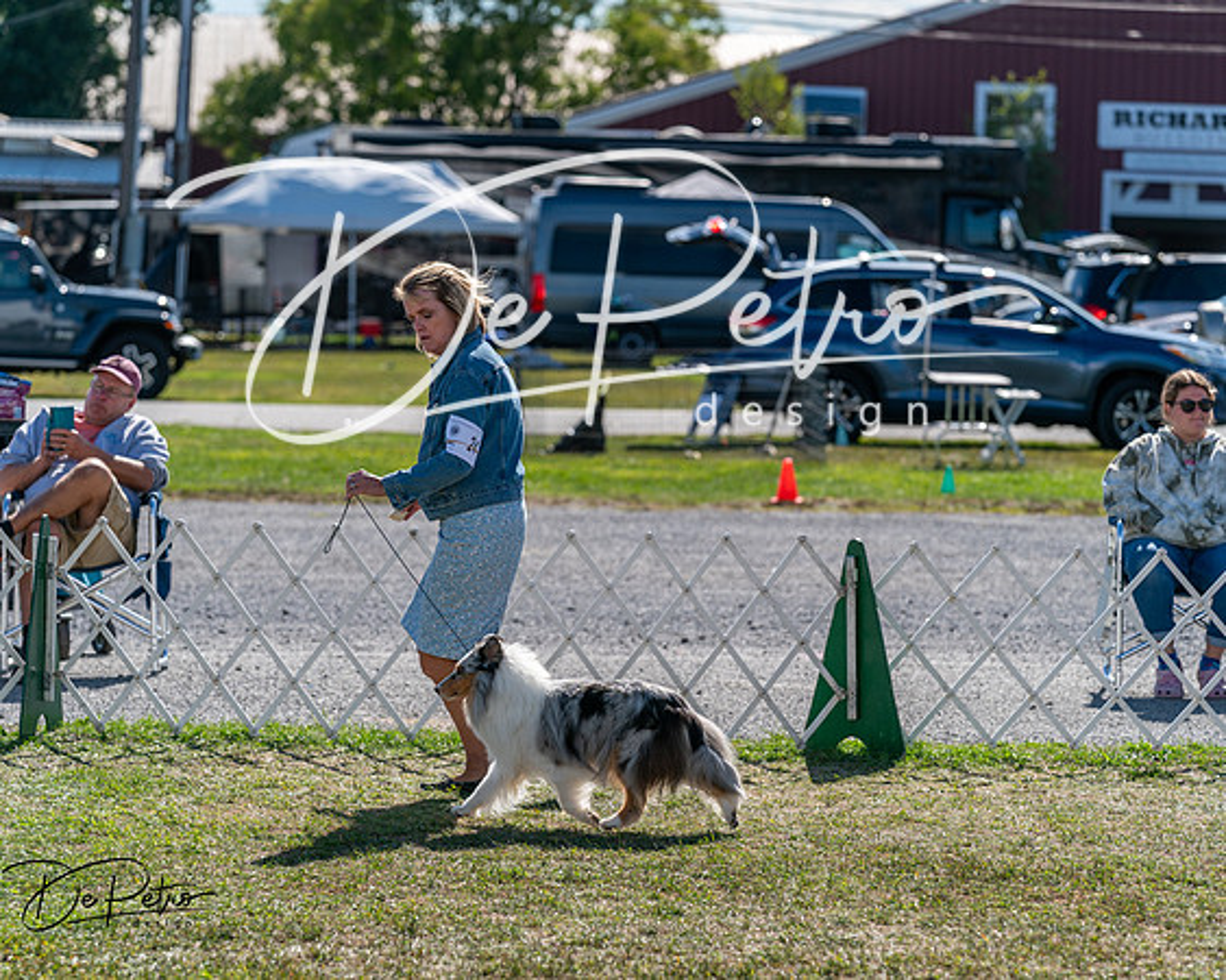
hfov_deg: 13.0
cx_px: 613
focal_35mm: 149
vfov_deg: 10.4
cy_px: 490
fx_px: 5392
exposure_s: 1/1250
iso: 125
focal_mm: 132
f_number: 4.5
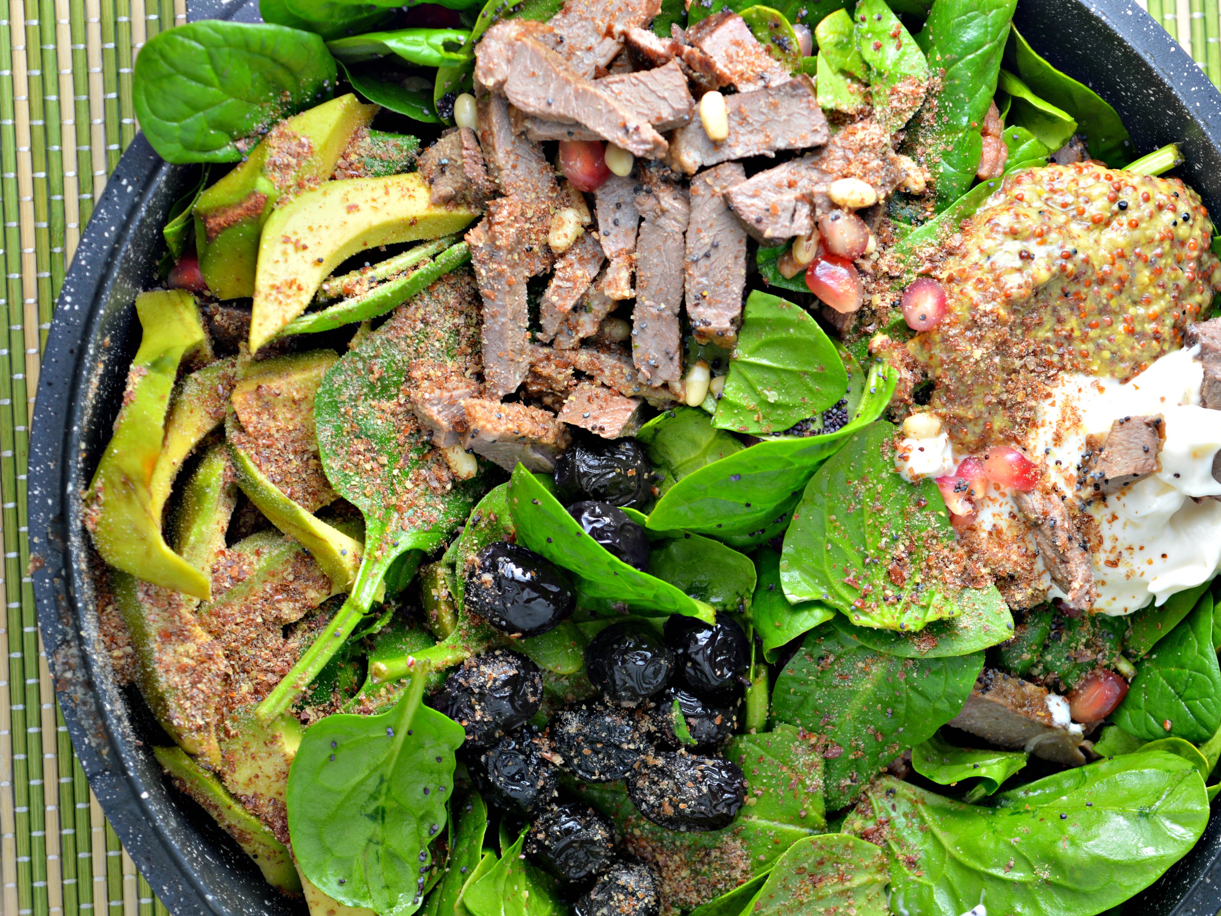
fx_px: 3159
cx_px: 660
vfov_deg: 16.5
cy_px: 458
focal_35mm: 90
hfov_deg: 21.9
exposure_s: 1/25
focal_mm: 55
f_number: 5.6
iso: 100
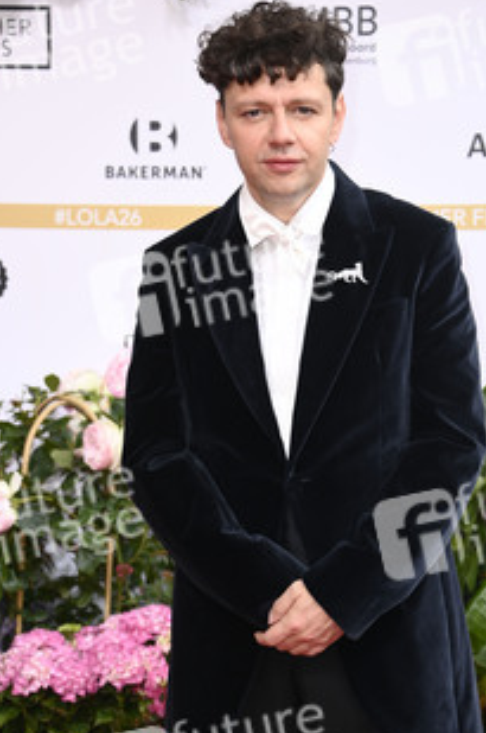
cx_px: 280
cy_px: 406
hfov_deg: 10.8
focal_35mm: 127
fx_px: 2580
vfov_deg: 16.2
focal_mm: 98
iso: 640
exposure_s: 1/250
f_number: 5.6
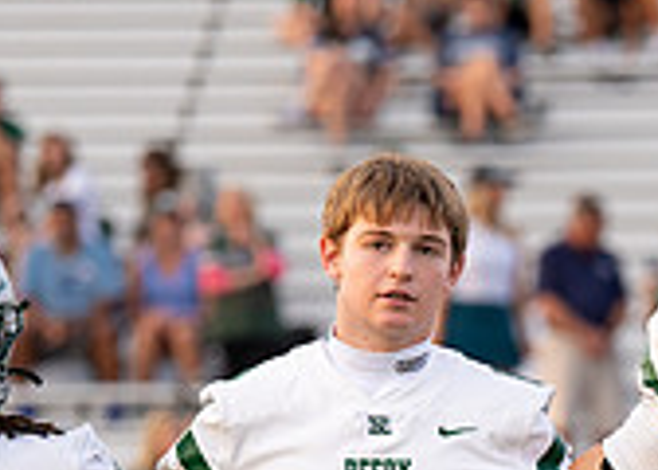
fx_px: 9213
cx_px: 796
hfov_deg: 4.1
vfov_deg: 2.9
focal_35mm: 493
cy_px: 755
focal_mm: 127
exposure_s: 1/1600
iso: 500
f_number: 2.8
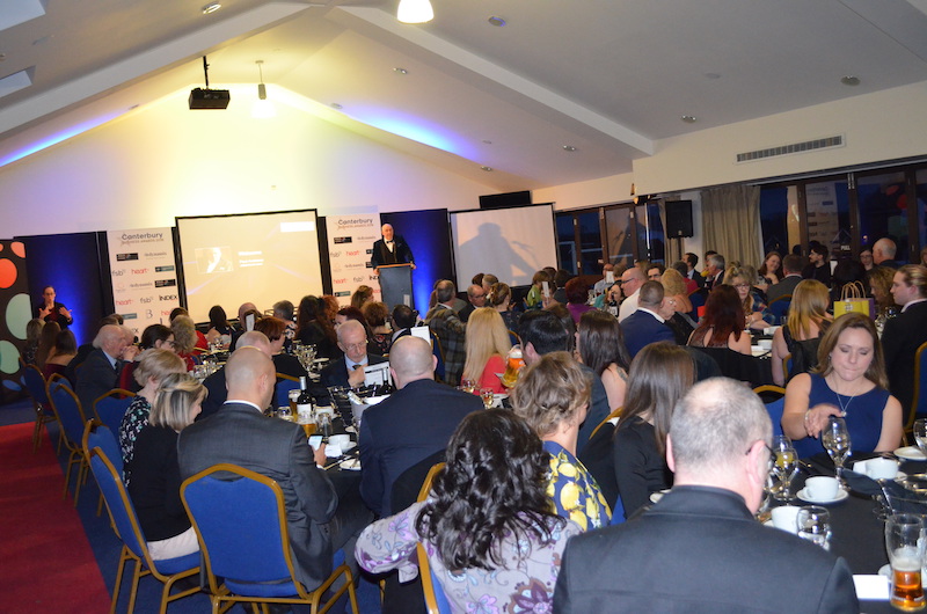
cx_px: 464
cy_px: 307
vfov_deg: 36.7
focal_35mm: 36
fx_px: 925
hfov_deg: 53.2
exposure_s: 1/60
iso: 3200
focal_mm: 24
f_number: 4
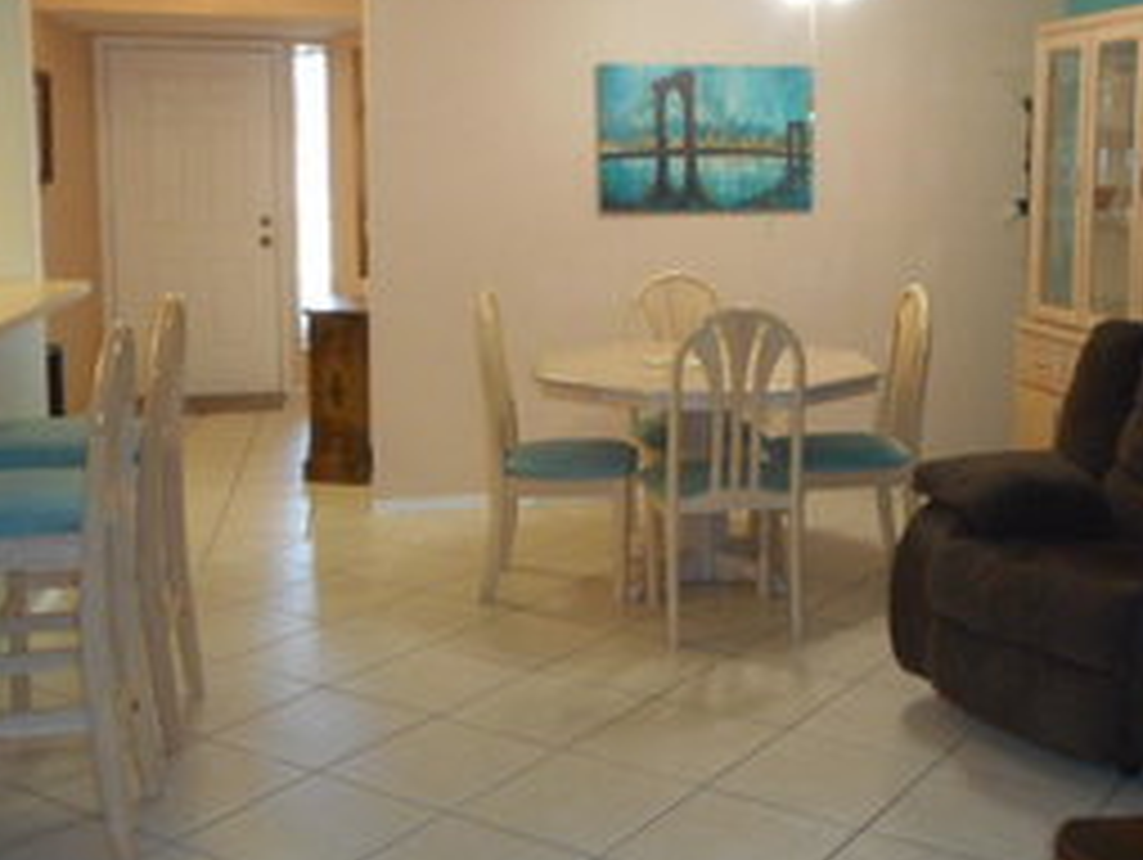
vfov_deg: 34.1
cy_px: 293
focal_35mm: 42
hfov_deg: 44.2
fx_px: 1388
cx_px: 740
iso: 450
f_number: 3.7
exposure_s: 1/25
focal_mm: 4.5
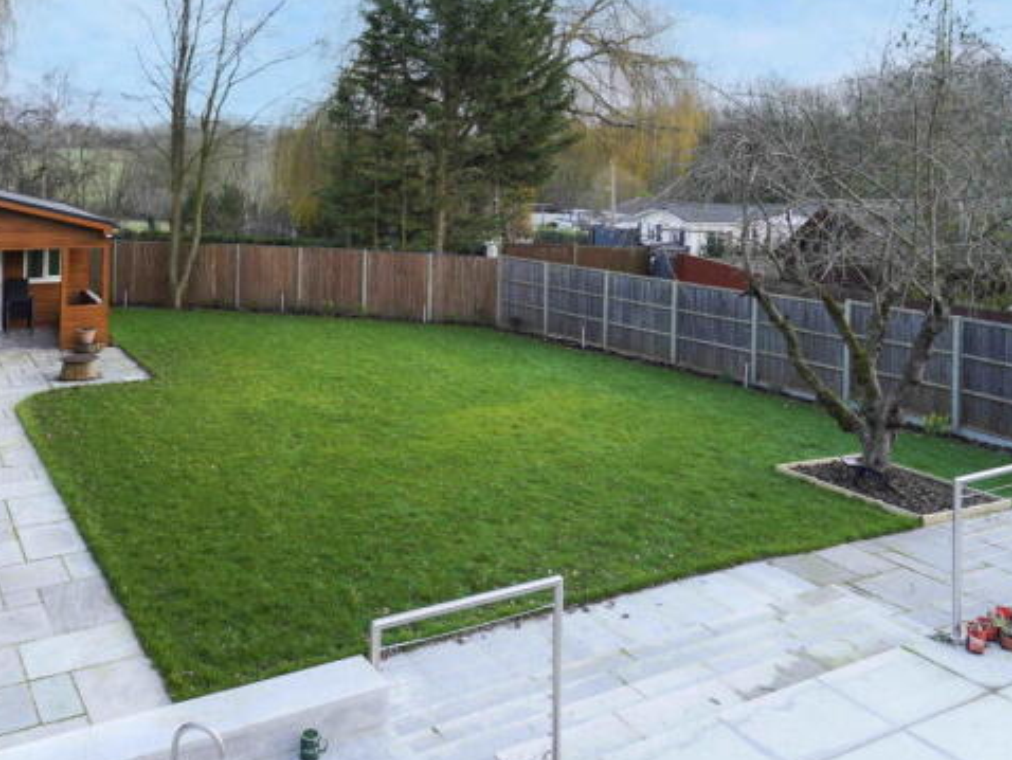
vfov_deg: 48.2
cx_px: 375
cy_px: 338
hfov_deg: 60.8
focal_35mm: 29
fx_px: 848
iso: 100
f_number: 4
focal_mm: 22
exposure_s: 1/80
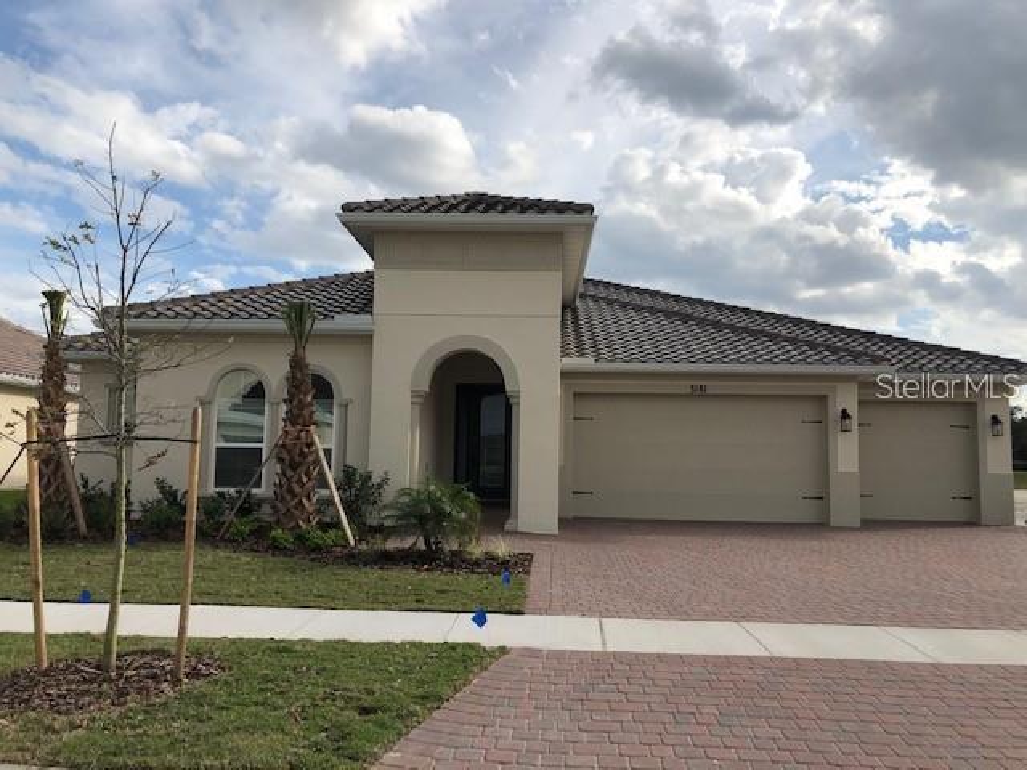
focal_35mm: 28
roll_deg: -1.7
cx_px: 514
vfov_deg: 49.7
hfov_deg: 63.4
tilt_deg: +3.9
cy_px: 385
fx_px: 831
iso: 20
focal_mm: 3.99
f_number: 1.8
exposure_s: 1/2525
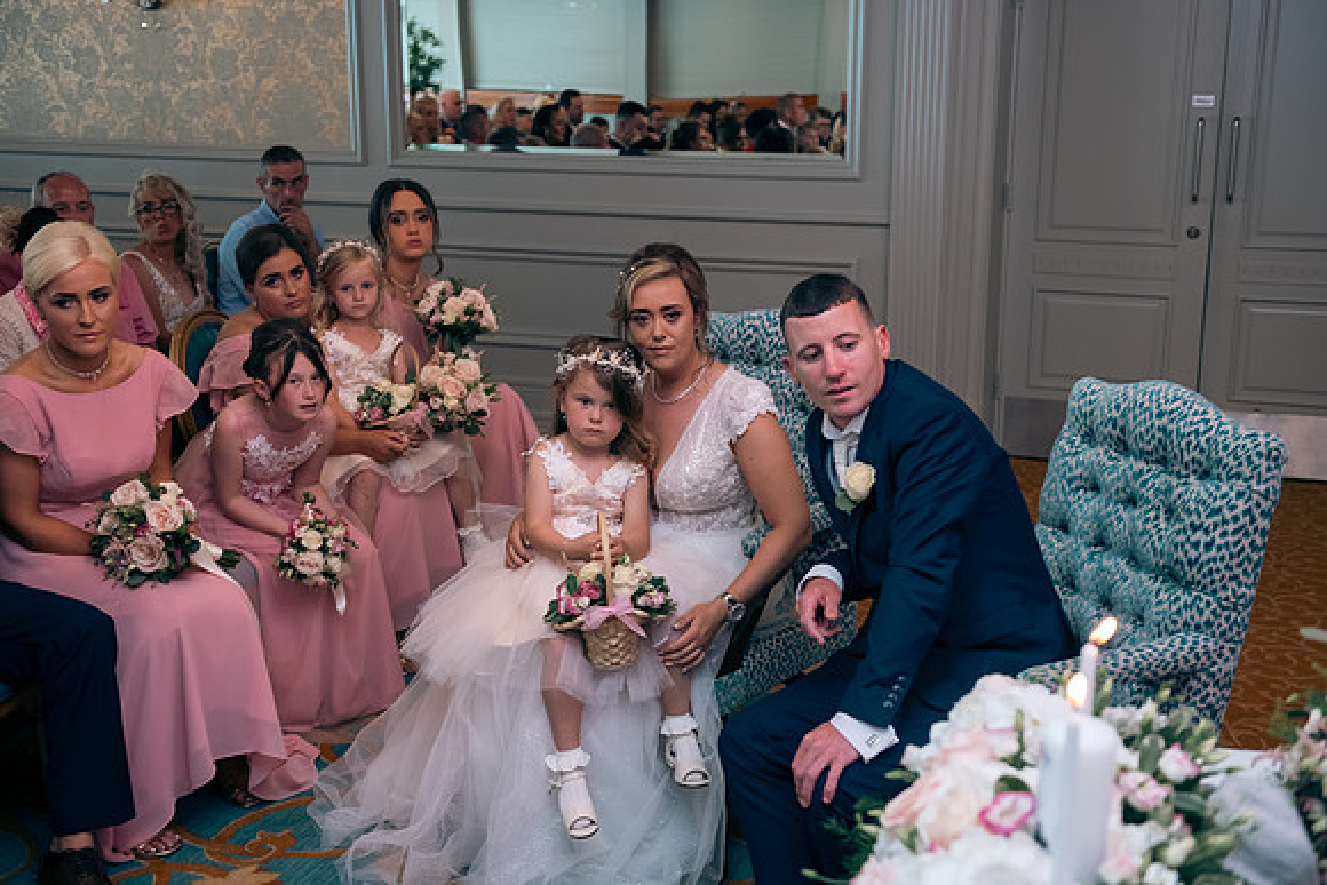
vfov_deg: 29.9
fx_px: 1659
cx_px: 664
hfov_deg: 43.6
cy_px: 442
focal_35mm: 45
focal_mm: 45
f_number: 3.5
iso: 640
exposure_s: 1/160
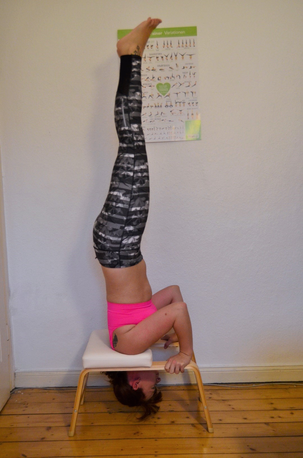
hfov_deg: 34.1
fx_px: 495
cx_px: 152
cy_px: 229
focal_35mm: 39
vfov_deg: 49.6
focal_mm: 26
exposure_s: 1/60
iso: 1000
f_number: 4
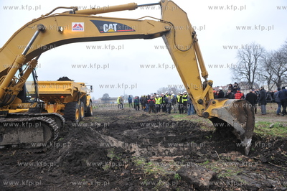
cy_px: 96
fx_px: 191
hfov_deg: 73.8
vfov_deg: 53.1
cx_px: 144
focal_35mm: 24
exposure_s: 1/160
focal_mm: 24
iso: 500
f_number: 5.6
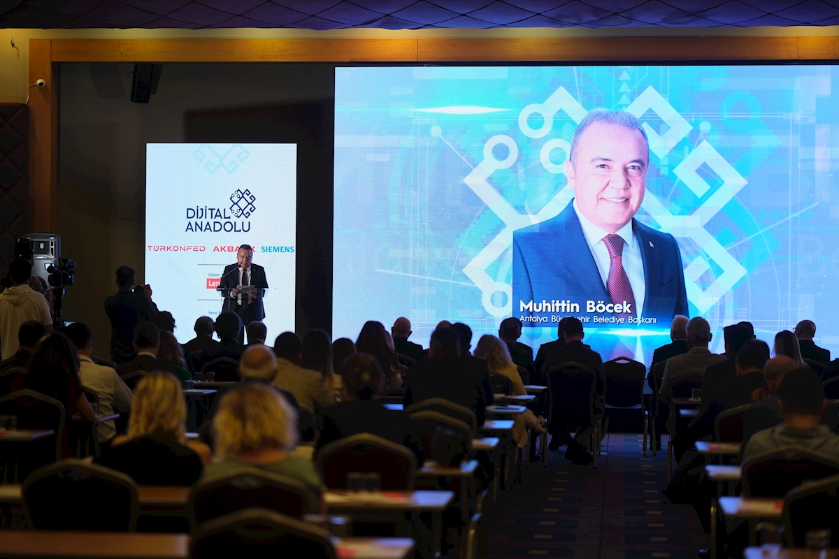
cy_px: 280
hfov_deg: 24.2
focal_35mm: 84
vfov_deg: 16.3
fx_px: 1958
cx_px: 420
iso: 320
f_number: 1.4
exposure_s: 1/125
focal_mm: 56
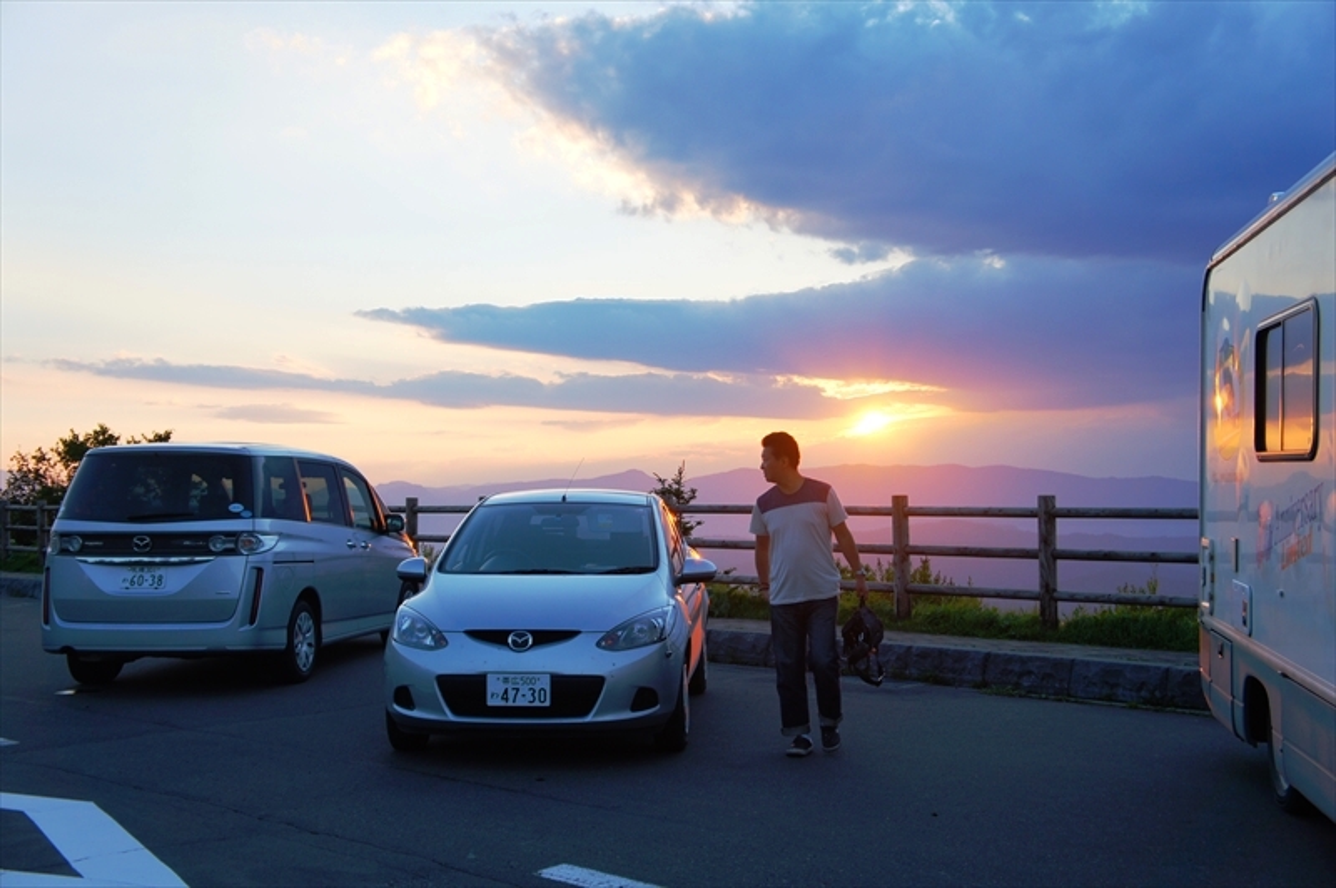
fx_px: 1557
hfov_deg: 46.4
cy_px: 444
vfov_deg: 31.8
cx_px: 668
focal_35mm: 42
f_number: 4.5
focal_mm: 28
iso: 200
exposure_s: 1/250
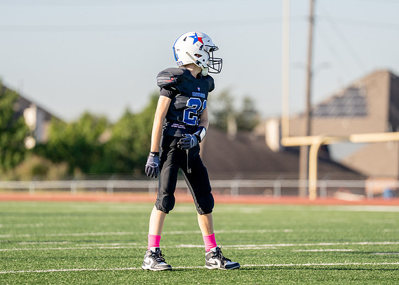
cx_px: 213
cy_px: 139
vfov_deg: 4.6
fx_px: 3577
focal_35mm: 316
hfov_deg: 6.4
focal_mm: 200
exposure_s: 1/4000
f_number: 2.8
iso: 250
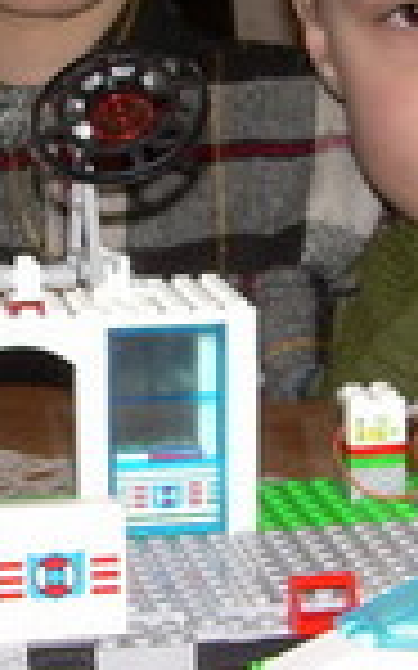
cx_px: 180
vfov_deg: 15.5
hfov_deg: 9.7
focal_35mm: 135
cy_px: 227
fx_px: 2463
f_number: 2.8
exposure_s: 1/60
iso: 50
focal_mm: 6.3
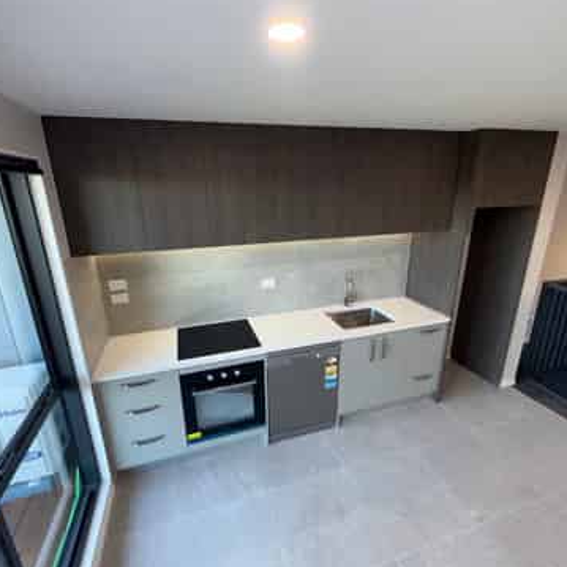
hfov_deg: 84.0
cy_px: 284
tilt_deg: -16.5
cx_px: 279
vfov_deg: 84.0
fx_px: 315
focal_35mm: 17
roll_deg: +1.0
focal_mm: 2.22
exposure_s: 1/100
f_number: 2.2
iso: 100
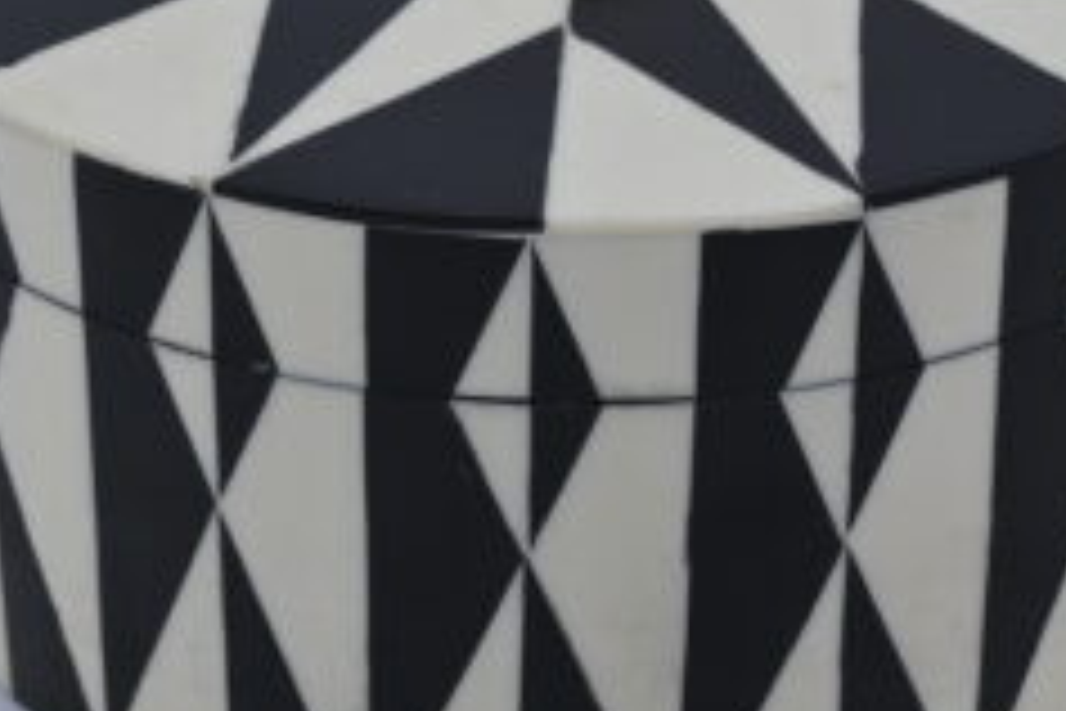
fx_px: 3968
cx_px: 531
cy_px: 232
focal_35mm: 134
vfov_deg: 10.2
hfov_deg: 15.3
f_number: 9
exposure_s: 1/125
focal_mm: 53
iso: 640
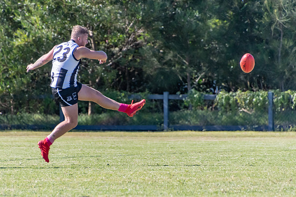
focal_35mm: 769
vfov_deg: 1.8
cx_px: 110
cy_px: 124
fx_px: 6327
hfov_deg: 2.7
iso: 800
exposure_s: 1/2500
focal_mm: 400
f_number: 6.3
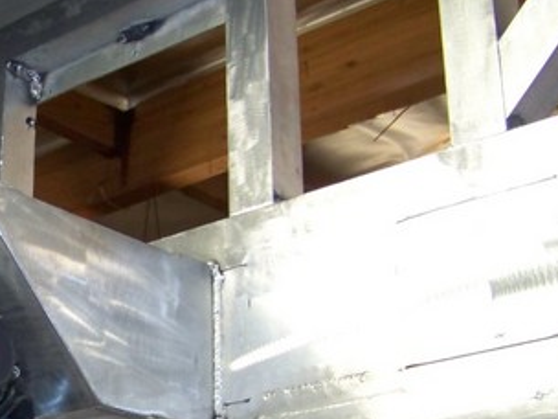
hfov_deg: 23.2
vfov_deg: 17.6
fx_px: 1338
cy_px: 348
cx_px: 97
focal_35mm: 83
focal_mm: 5.85
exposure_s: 1/30
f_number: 2.8
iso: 200
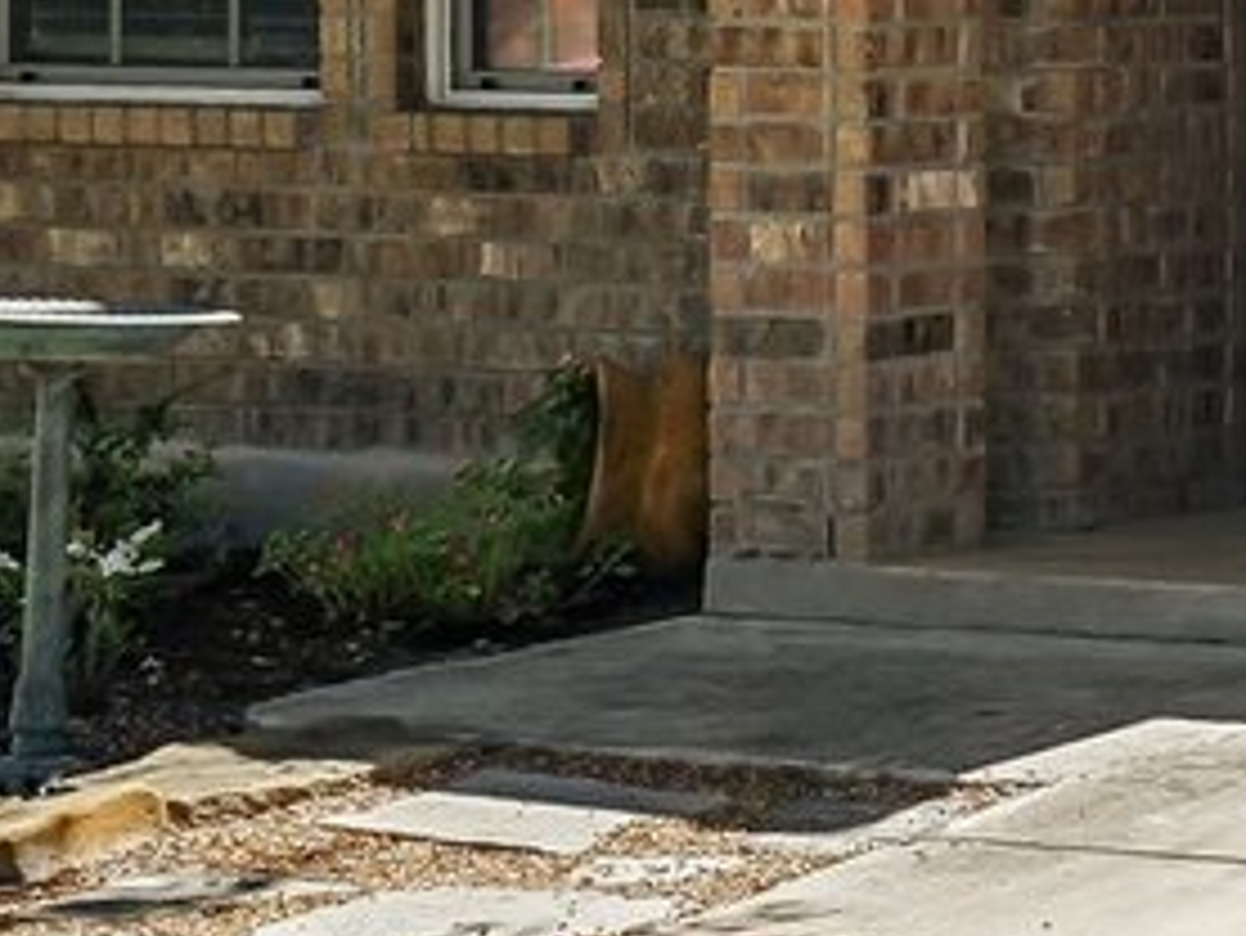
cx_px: 2470
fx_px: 7094
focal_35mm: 197
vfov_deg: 7.5
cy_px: -207
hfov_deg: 9.4
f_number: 8
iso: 200
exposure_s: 1/100
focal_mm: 35
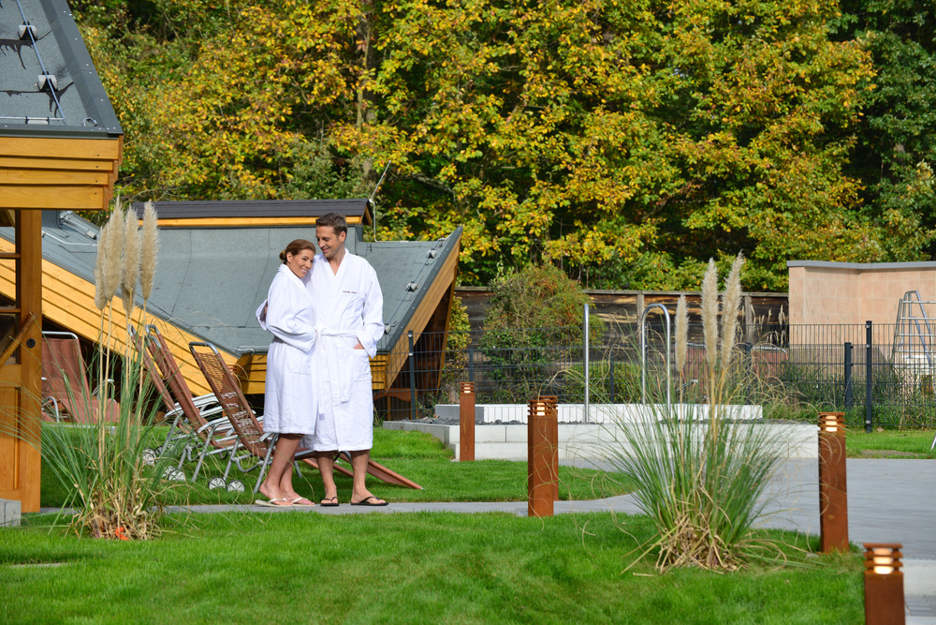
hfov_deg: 16.4
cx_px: 468
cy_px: 312
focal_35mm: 125
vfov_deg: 11.0
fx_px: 3250
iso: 200
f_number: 8
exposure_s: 1/400
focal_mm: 125
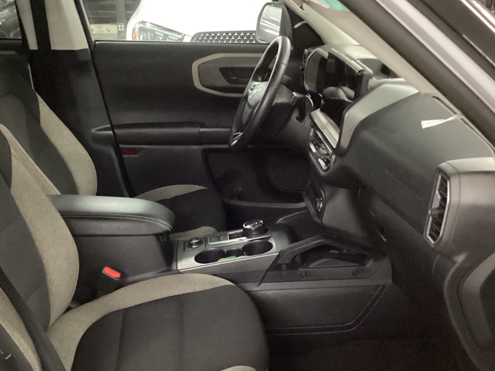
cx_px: 218
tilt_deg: -25.7
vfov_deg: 32.0
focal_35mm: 45
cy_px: 229
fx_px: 643
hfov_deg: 42.0
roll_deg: +0.6
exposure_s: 1/20
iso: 800
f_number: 2.4
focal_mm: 3.3
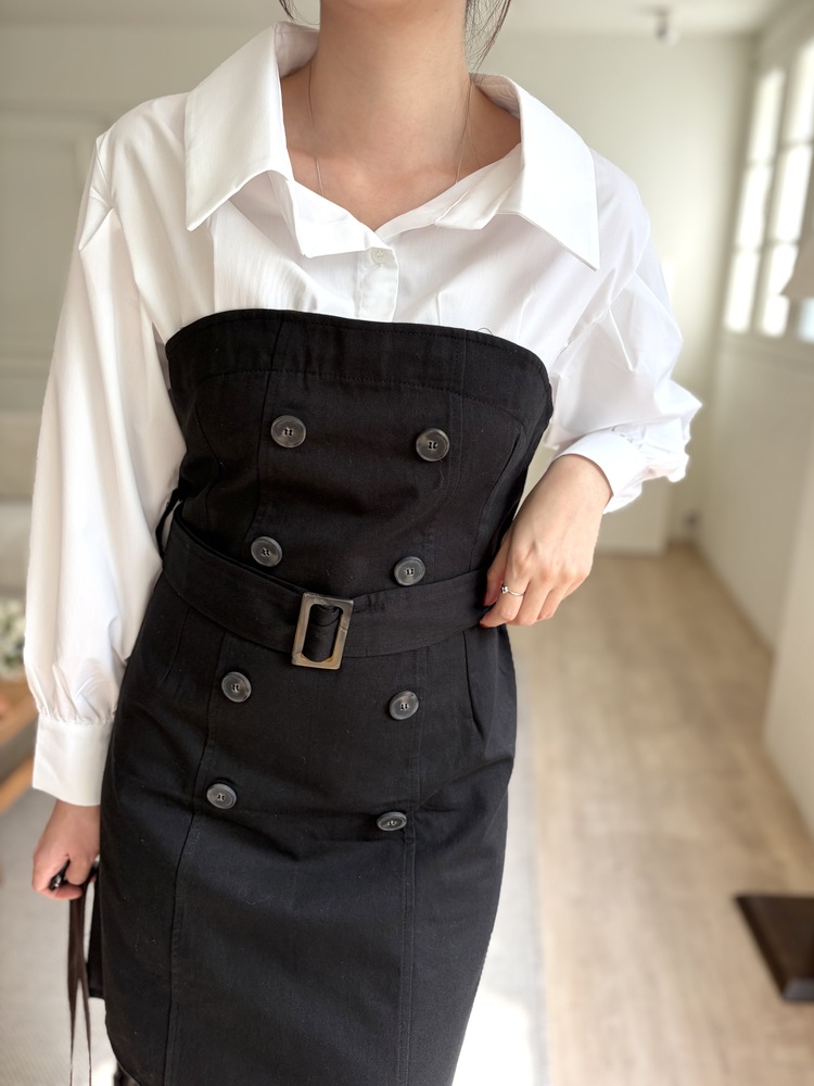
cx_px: 407
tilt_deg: -15.7
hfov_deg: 53.1
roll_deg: -2.6
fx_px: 815
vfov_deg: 67.3
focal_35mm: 26
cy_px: 543
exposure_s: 1/121
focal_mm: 5.96
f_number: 1.6
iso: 40
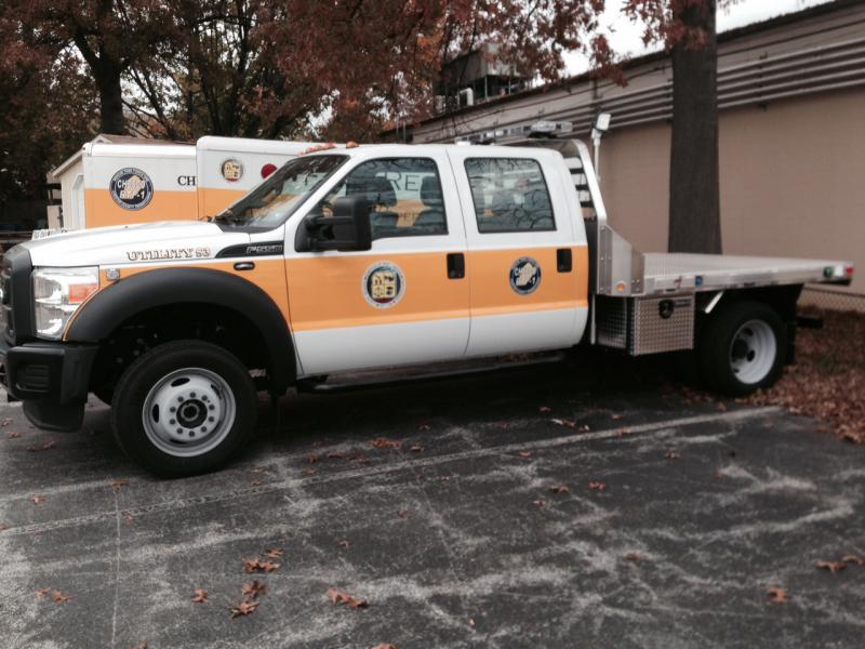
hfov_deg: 55.4
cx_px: 432
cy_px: 324
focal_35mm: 33
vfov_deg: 42.9
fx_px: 825
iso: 50
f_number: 2.4
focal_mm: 4.12
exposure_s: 1/207
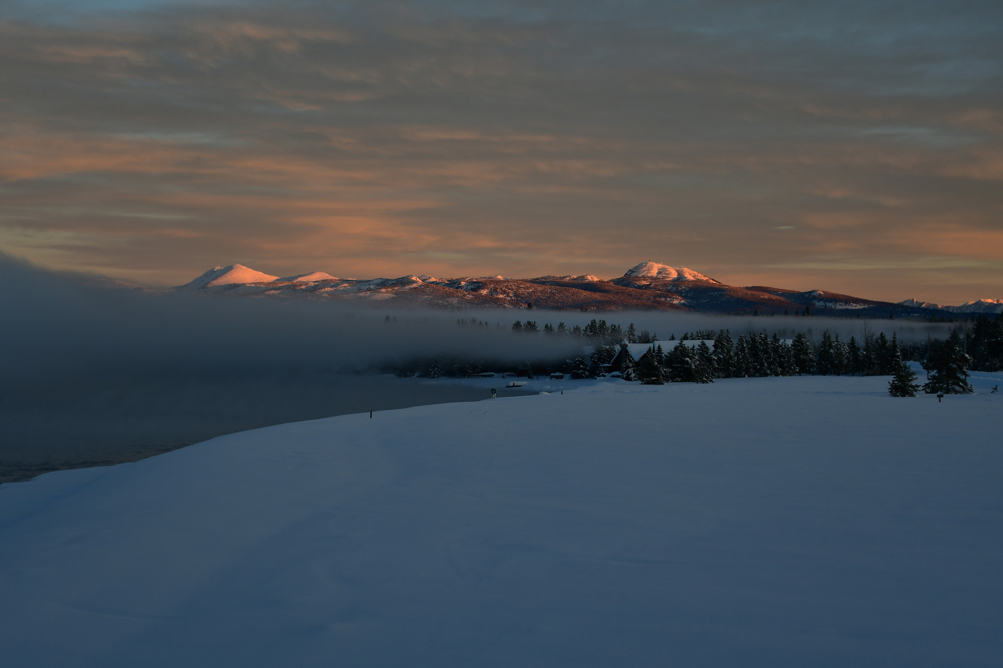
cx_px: 502
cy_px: 334
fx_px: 1880
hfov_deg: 29.9
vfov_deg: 20.2
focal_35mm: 68
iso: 100
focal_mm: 45
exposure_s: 1/320
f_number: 4.2
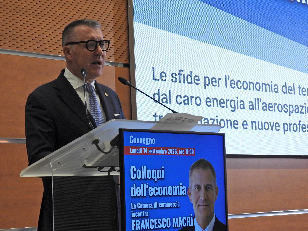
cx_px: 154
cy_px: 116
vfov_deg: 17.4
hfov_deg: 23.0
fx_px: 756
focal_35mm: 85
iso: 800
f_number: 4
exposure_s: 1/160
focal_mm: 15.2
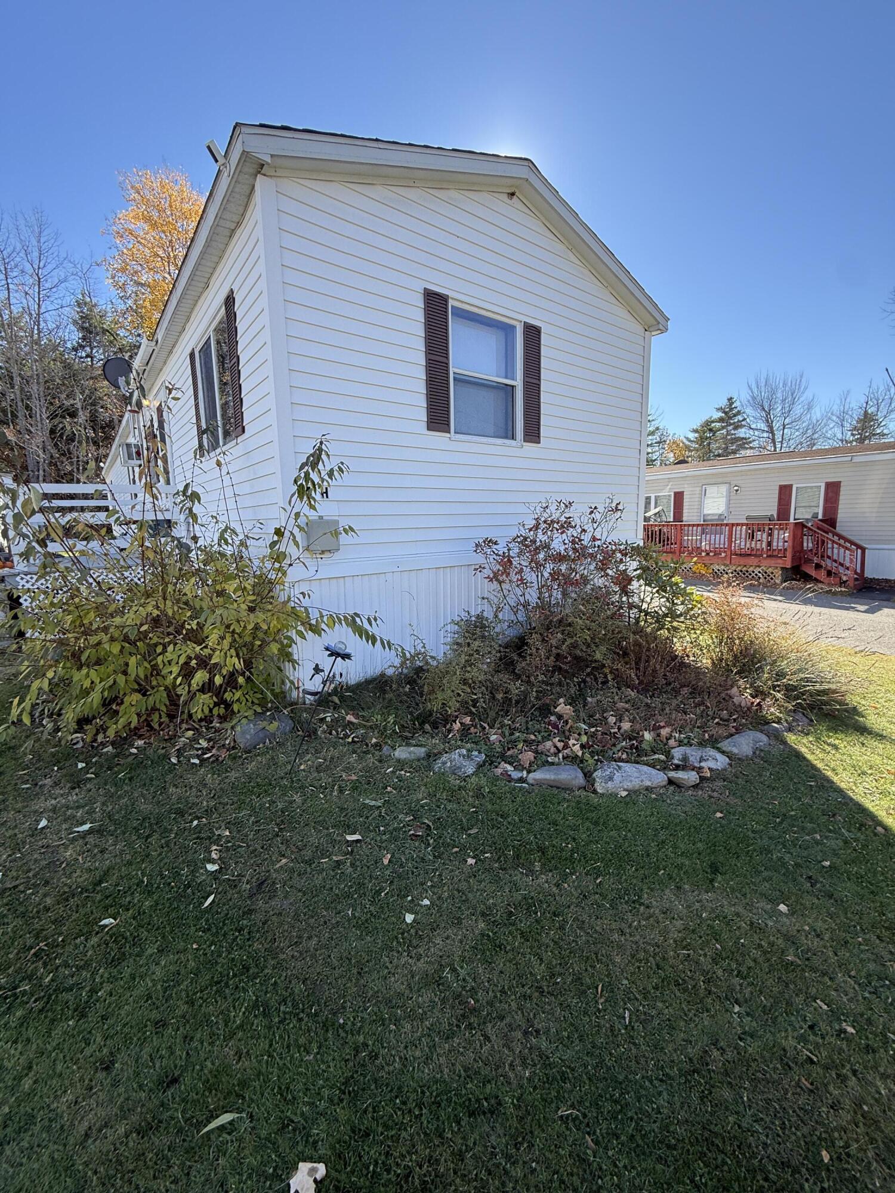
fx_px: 483
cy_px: 596
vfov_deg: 102.1
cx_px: 448
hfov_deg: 85.7
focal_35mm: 14
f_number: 2.2
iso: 50
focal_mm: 2.22
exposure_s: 1/445
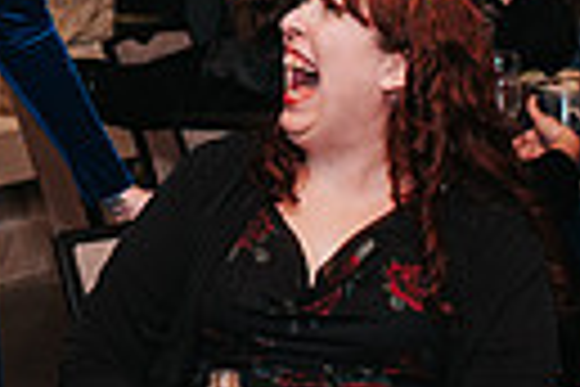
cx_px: -58
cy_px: -61
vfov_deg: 8.7
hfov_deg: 12.8
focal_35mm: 157
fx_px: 2529
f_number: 2.8
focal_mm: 35
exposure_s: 1/200
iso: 1000
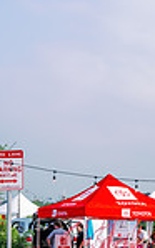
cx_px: 247
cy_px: 207
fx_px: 643
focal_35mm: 95
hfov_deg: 12.9
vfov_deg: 21.5
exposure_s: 1/500
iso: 100
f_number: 4.5
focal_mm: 24
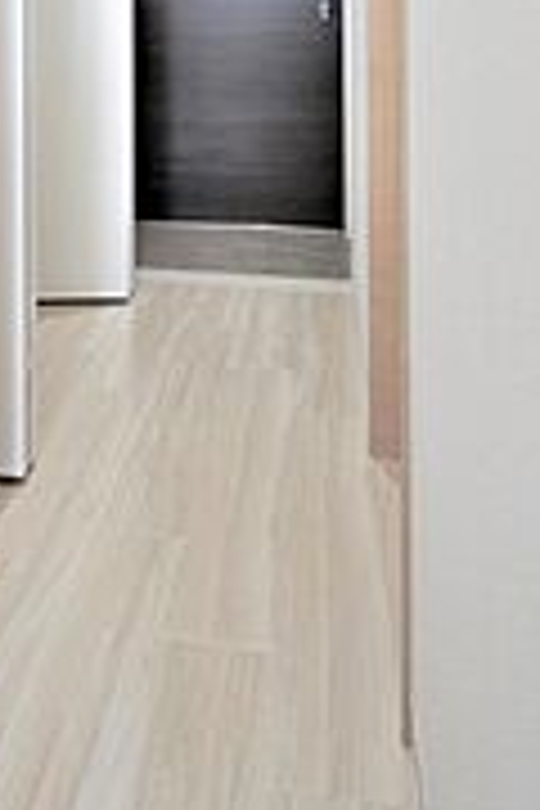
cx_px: 79
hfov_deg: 32.1
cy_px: -27
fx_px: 900
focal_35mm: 40
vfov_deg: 41.2
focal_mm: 10
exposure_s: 1/30
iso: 100
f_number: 3.5
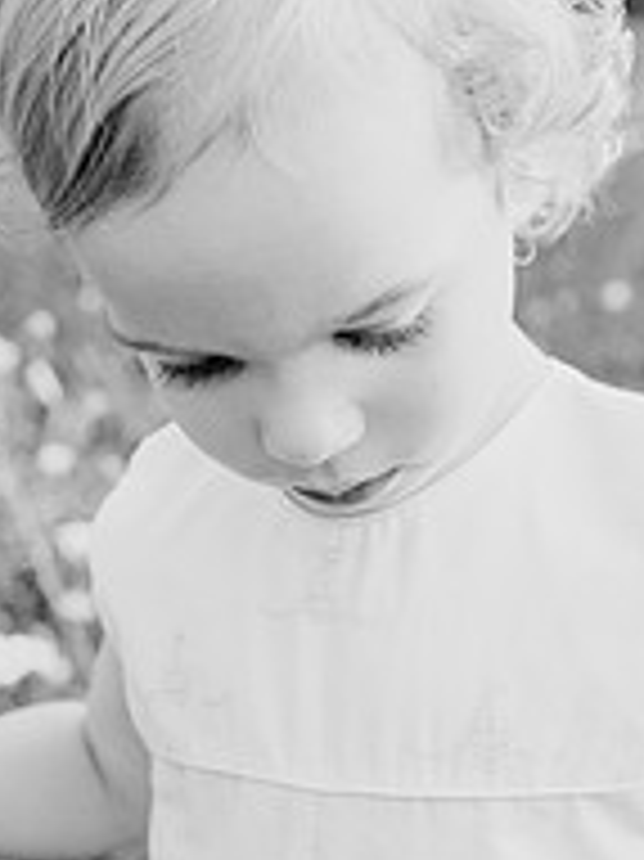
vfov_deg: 27.7
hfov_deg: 20.9
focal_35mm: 70
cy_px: 317
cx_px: 446
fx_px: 1738
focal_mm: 24
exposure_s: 1/800
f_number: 2.8
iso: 160
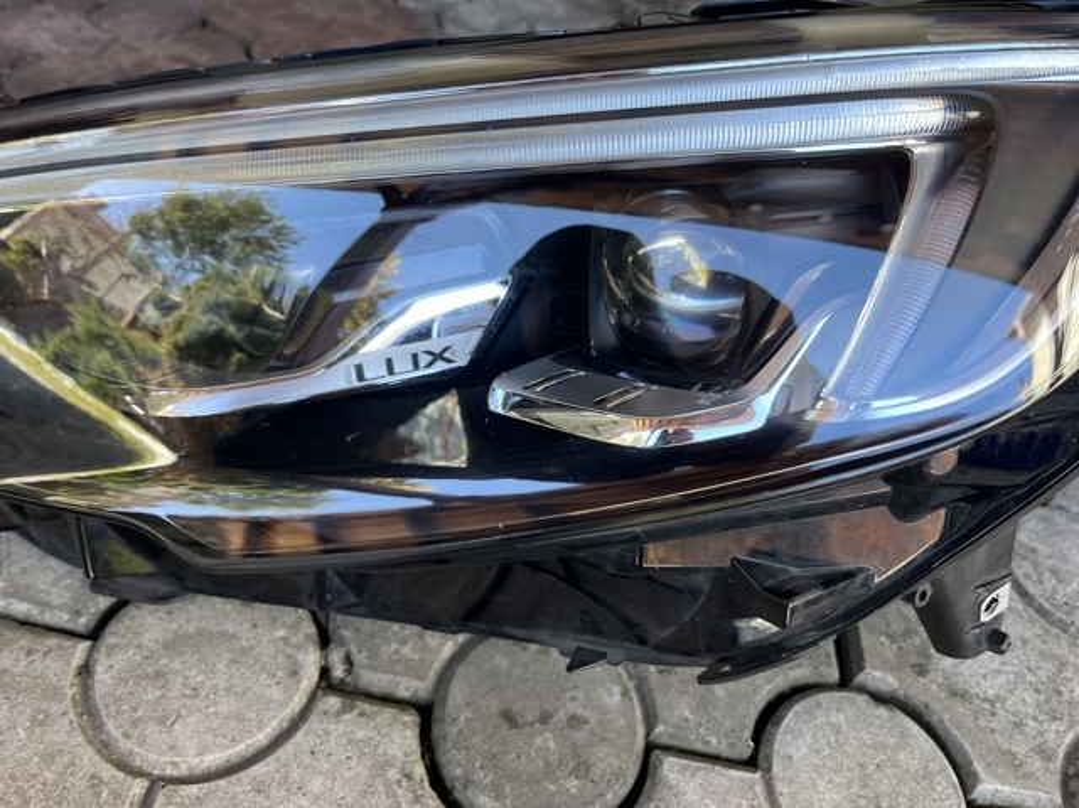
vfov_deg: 53.0
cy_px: 404
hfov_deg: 67.3
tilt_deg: -45.1
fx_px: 810
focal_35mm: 26
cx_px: 540
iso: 50
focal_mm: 5.1
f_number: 1.6
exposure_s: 1/122
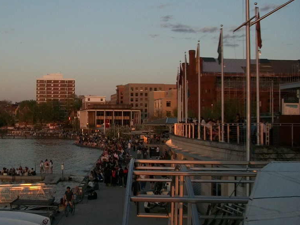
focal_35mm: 54
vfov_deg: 27.0
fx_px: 468
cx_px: 59
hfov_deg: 34.4
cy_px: 97
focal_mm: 5.7
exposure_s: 1/250
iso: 80
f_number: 2.9
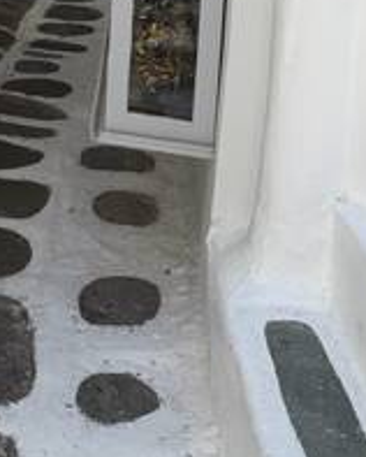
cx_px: -86
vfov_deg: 20.7
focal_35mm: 76
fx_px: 1027
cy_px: -257
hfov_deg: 19.0
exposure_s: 1/3021
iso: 100
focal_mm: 6.76
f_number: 1.78
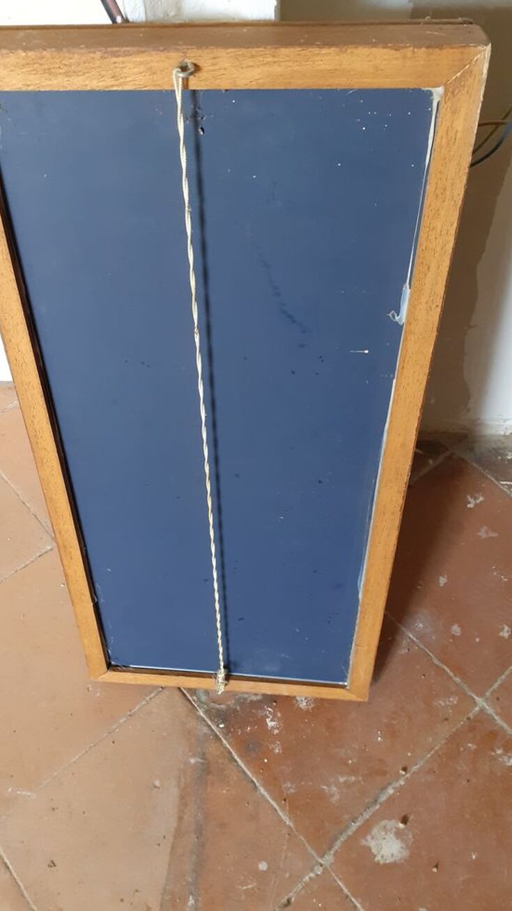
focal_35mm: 30
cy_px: 447
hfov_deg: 38.8
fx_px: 724
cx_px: 215
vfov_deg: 64.3
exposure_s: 1/50
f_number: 1.9
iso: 200
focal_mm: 3.6
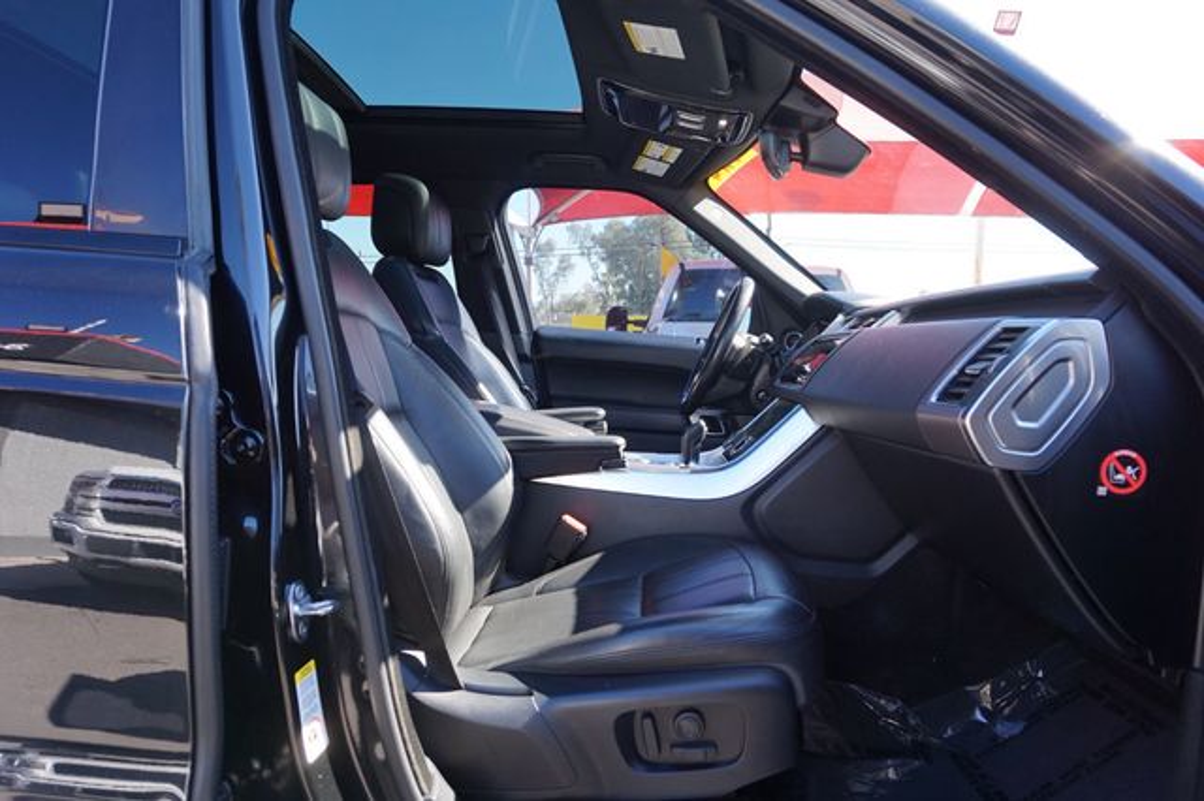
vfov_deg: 53.1
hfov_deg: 73.8
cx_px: 602
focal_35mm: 24
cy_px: 400
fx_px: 802
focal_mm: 16
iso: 100
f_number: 4.5
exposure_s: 1/60
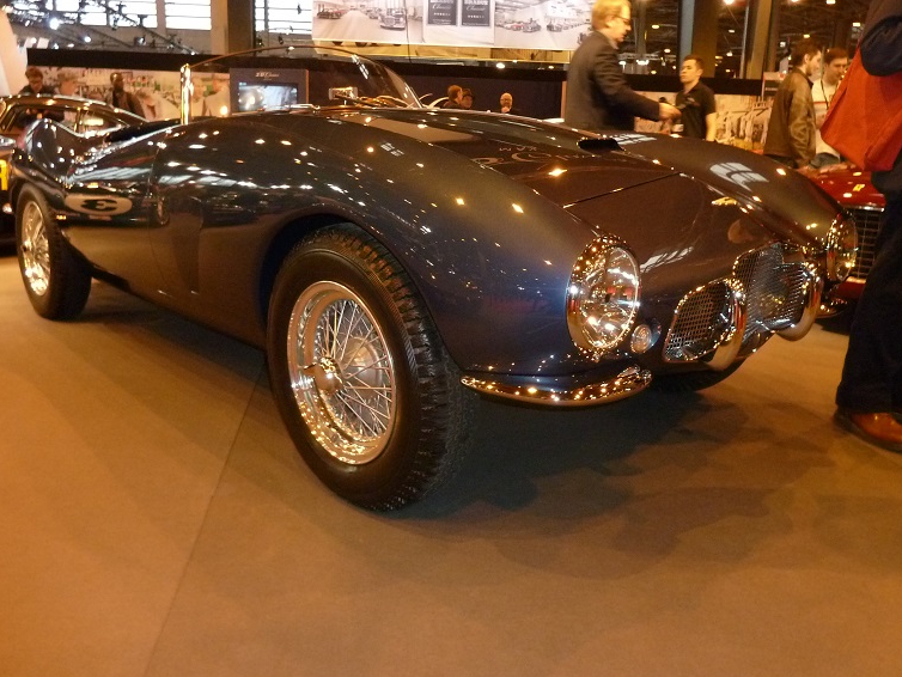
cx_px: 446
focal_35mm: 28
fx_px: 730
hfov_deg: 63.4
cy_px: 321
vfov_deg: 49.7
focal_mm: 4.1
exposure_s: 1/30
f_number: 3.3
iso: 320
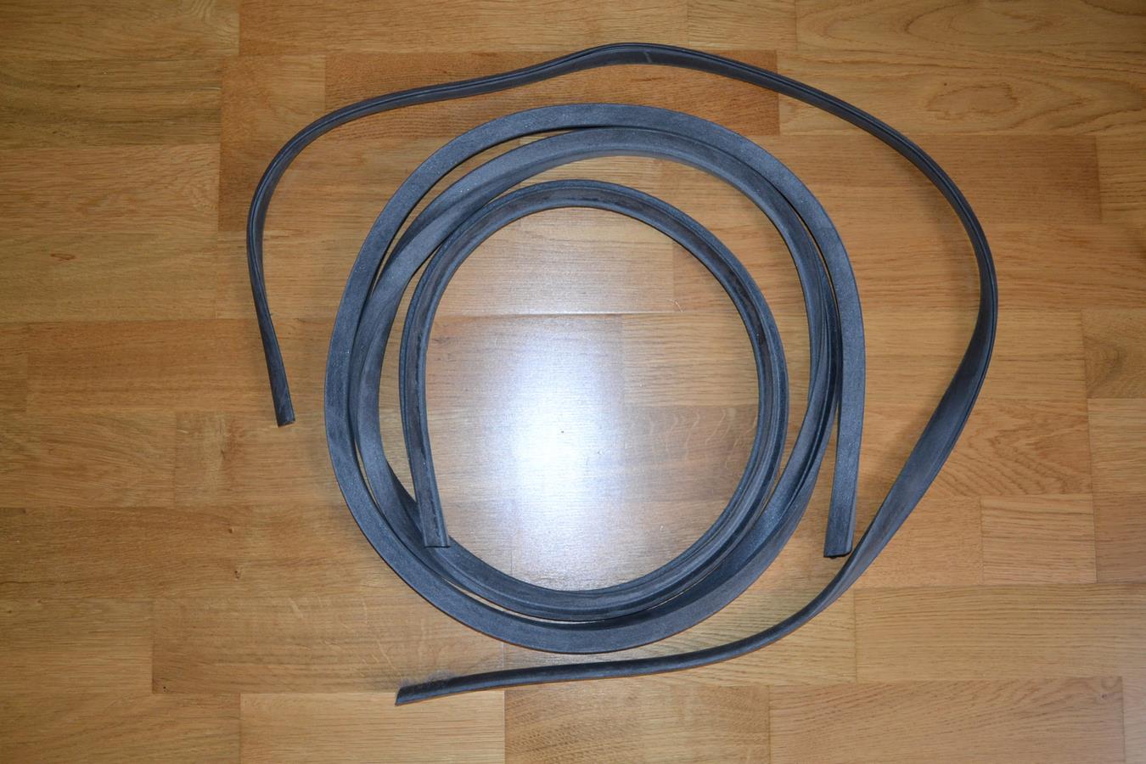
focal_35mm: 33
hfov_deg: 57.2
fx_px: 1050
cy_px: 382
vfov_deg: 40.0
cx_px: 573
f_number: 4
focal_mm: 22
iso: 1000
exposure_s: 1/60
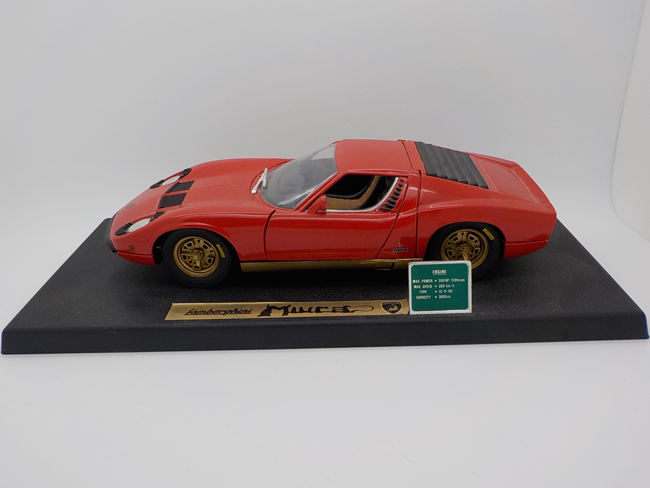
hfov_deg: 60.0
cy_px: 244
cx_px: 325
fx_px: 563
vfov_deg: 46.8
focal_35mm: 30
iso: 125
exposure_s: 1/200
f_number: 3.3
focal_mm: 4.1
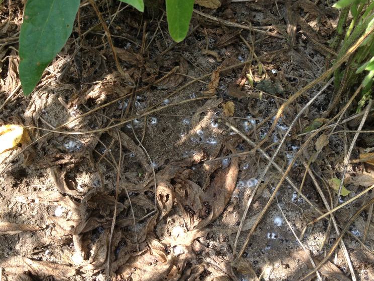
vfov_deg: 32.9
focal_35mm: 44
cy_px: 124
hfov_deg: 42.9
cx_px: 170
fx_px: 476
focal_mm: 4.28
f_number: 2.4
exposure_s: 1/243
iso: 50
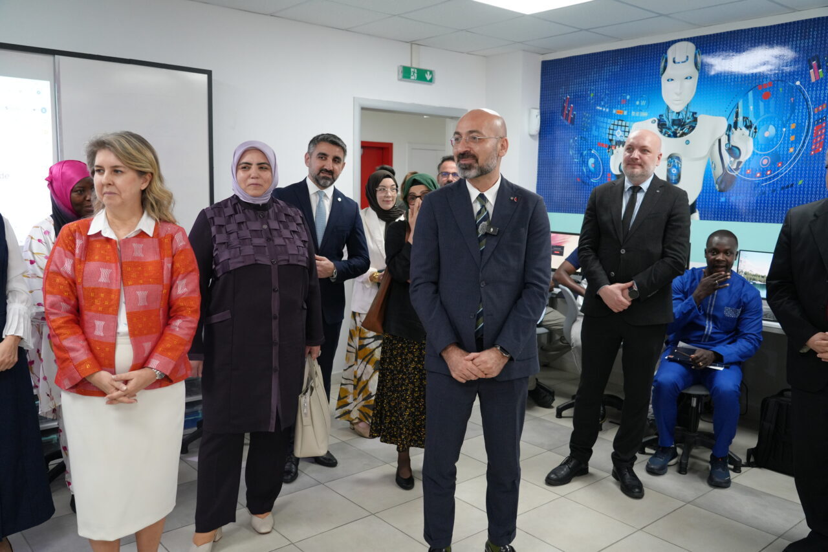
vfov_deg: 45.0
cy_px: 276
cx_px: 414
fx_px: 667
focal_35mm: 29
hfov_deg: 63.7
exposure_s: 1/160
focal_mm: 29
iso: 2000
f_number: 4
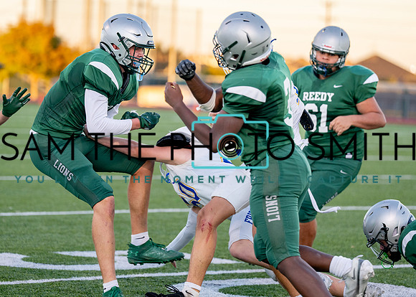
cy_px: 126
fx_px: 2020
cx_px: 157
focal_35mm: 171
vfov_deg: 8.4
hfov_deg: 11.8
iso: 500
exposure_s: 1/1250
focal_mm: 140
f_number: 2.8
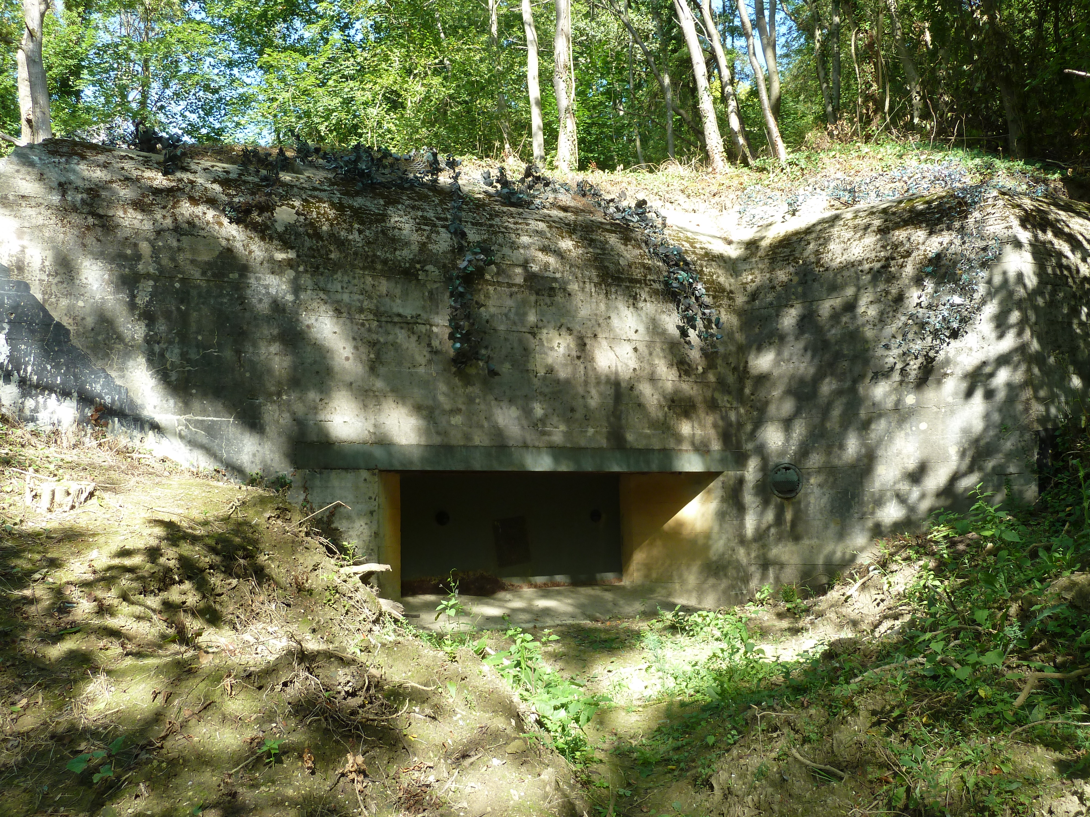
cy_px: 408
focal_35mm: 30
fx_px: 945
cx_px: 545
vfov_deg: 46.8
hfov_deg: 60.0
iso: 80
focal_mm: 5
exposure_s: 1/100
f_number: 3.4
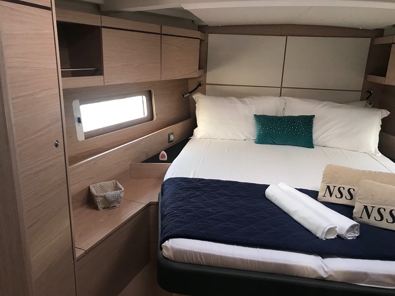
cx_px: 198
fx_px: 320
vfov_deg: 49.7
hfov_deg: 63.4
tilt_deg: -15.1
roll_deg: -2.5
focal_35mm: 28
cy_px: 148
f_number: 1.8
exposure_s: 1/20
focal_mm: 3.99
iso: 40
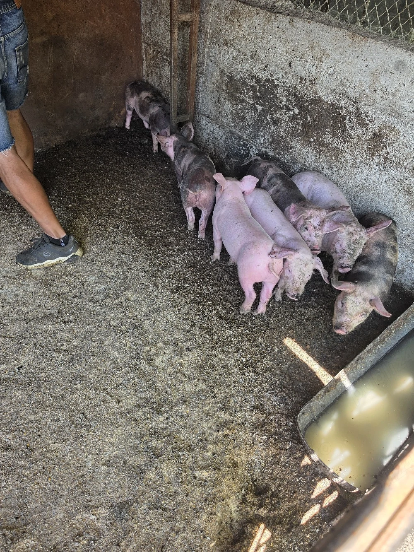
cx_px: 207
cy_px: 276
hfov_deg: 58.9
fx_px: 367
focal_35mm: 23
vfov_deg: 73.9
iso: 20
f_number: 1.4
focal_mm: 6.5
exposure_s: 1/182
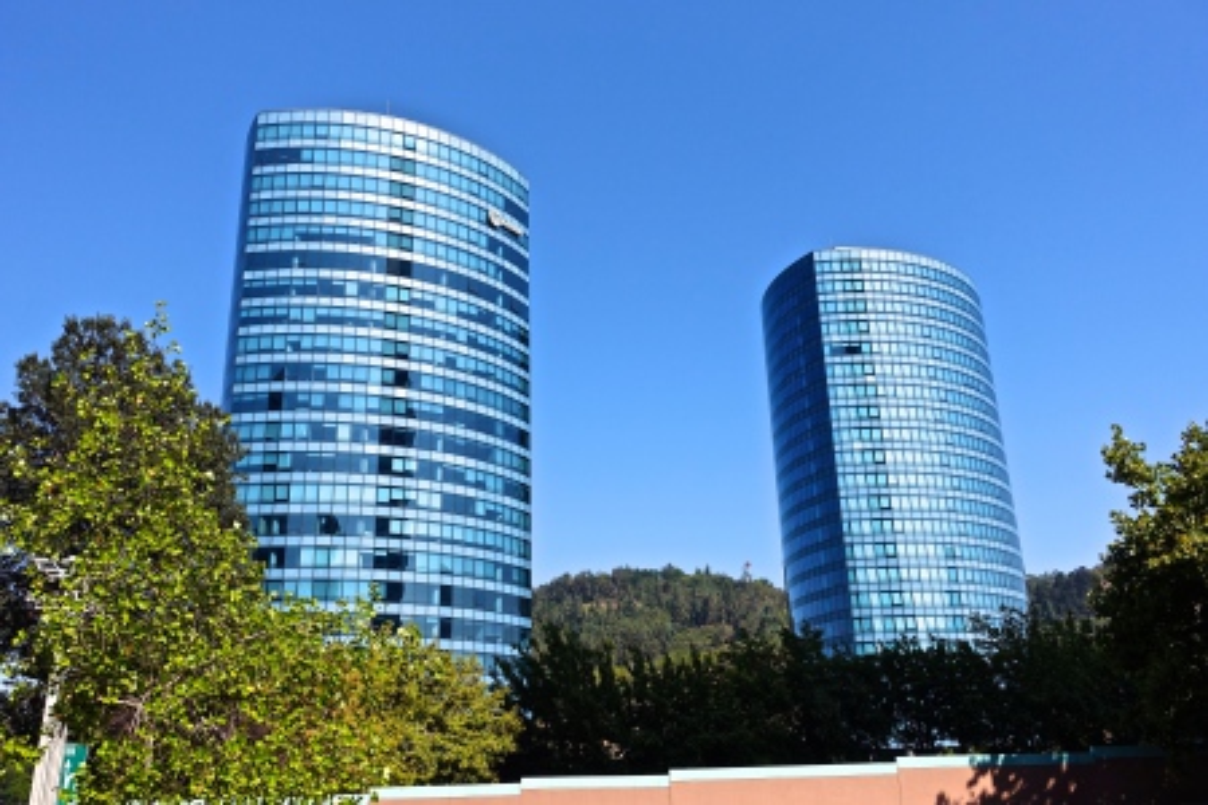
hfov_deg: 60.3
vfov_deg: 42.3
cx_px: 604
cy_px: 402
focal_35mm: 31
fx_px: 1040
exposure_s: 1/640
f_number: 5.6
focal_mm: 11.45
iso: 125
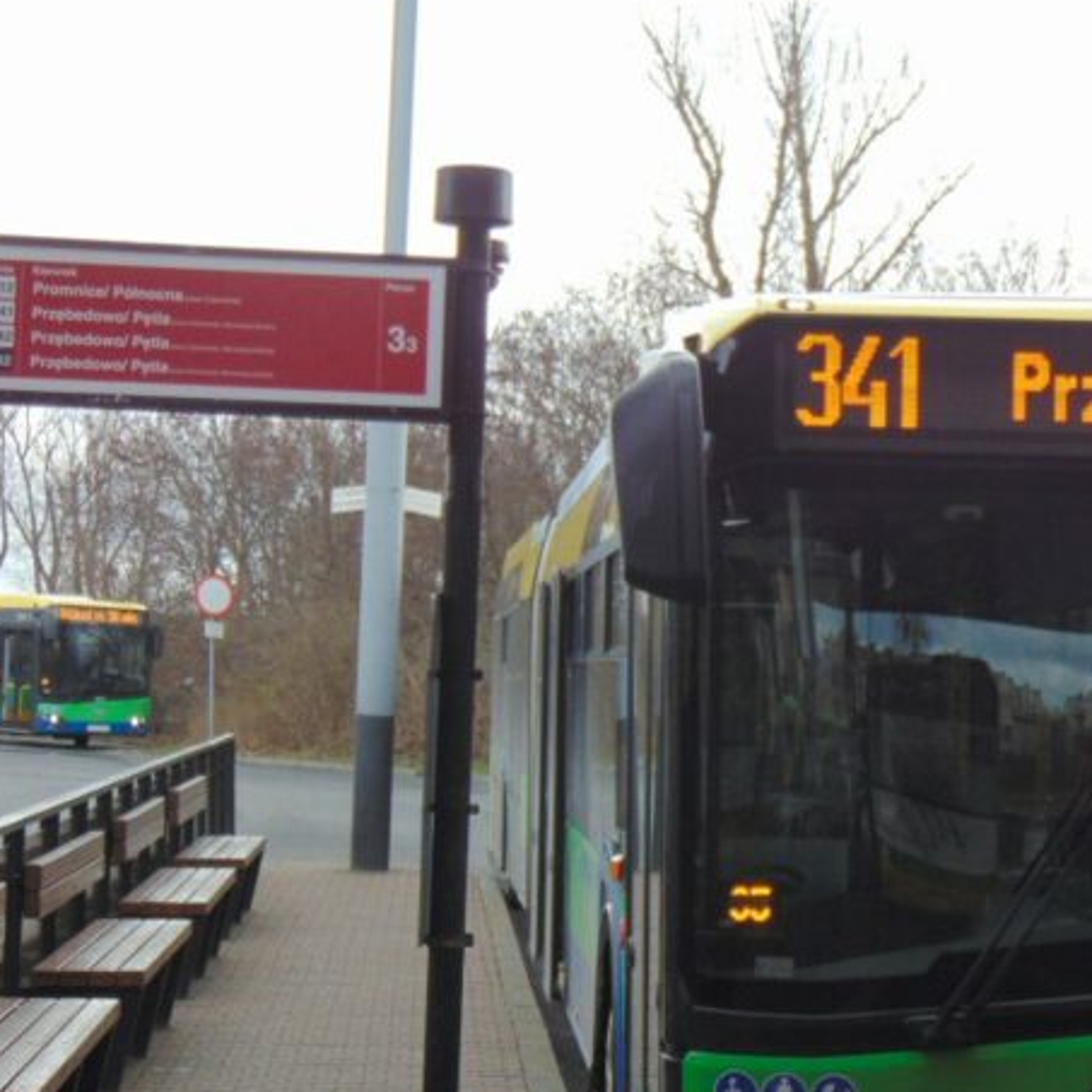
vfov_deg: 23.0
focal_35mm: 75
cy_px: 658
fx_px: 2677
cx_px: 716
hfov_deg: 23.0
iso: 80
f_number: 3.5
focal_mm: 9
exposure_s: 1/80
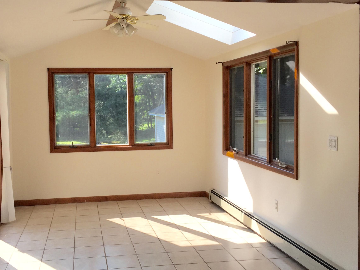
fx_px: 395
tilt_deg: -2.7
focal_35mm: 38
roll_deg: -0.6
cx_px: 141
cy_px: 124
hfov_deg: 48.6
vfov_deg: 37.7
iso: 32
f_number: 2.2
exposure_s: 1/425
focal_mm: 4.15
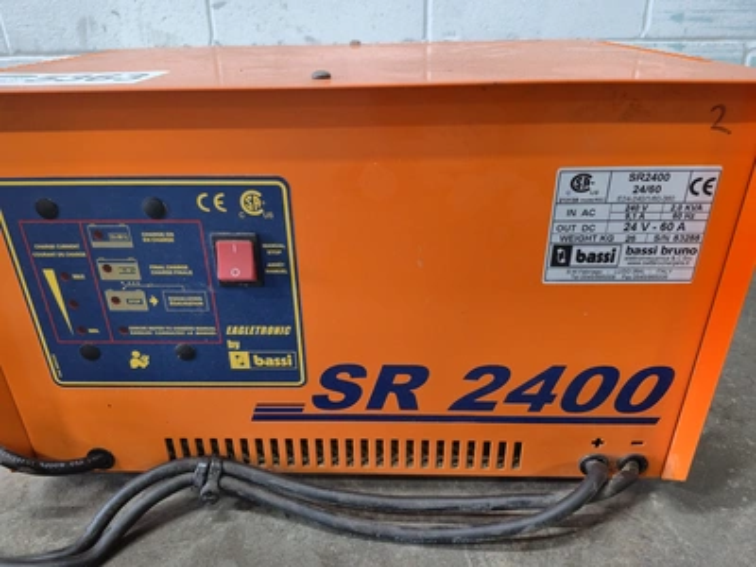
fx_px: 502
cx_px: 378
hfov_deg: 73.9
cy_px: 284
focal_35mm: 23
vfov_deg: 58.9
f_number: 1.8
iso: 200
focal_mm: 5.4
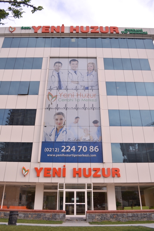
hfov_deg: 47.9
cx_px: 77
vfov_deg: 67.4
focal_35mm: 27
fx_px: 173
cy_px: 116
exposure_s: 1/250
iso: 100
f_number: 4.5
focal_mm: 18
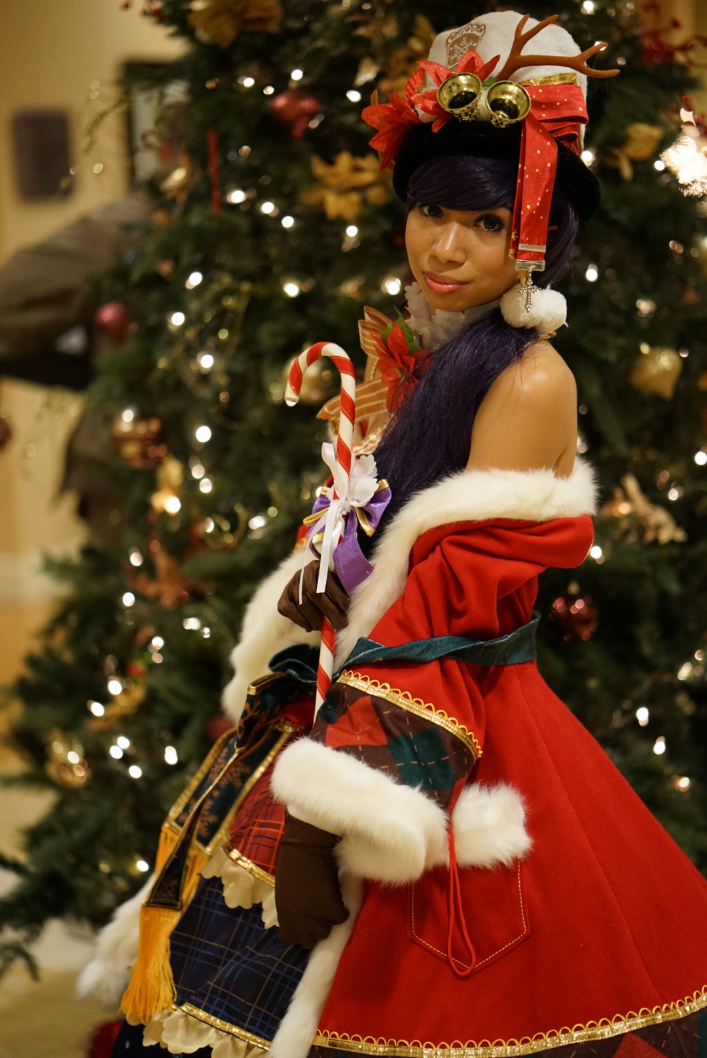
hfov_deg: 16.1
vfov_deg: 23.9
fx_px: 2499
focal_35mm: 85
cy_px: 529
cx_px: 354
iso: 1250
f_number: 1.8
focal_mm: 85
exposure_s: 1/80
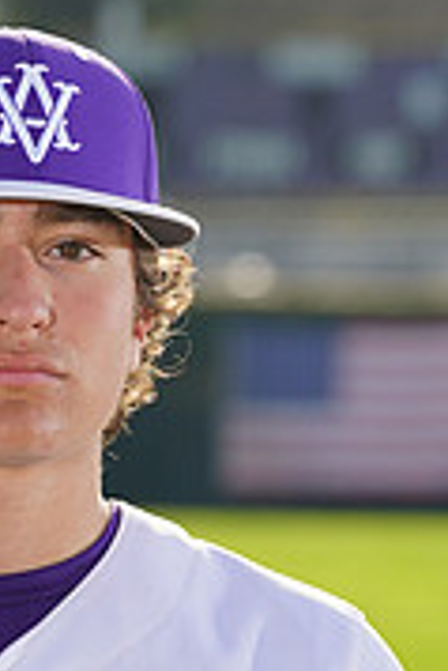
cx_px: 32
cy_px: 829
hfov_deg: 2.1
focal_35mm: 653
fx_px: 12165
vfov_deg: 3.2
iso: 100
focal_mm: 200
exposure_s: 1/250
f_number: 8
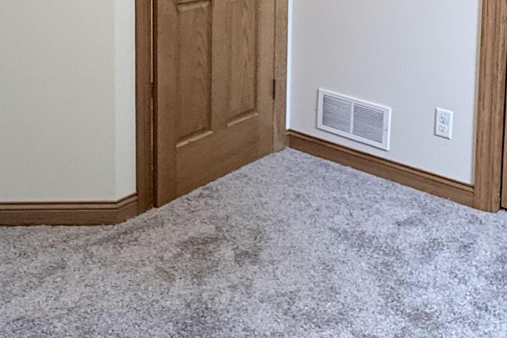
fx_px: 732
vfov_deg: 24.0
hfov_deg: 38.1
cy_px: -51
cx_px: 282
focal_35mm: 52
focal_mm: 2.22
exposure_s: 1/60
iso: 250
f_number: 2.2
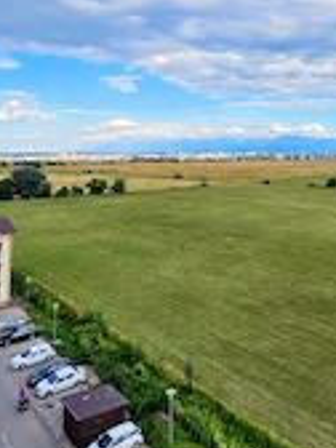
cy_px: 123
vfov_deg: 56.0
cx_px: 243
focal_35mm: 31
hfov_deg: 44.3
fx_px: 401
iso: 50
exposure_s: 1/1930
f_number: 2.2
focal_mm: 2.2
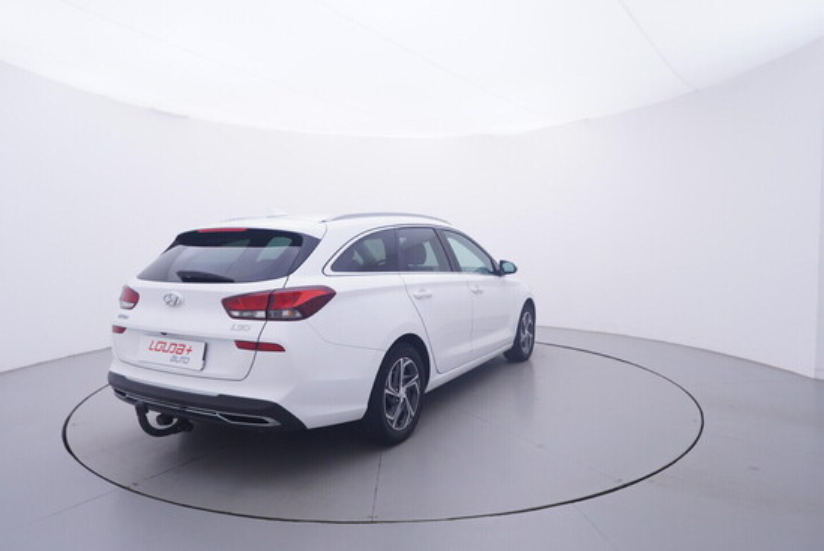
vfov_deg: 56.2
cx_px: 412
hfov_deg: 77.3
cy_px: 276
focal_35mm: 22
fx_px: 515
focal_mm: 15
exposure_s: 1/80
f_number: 5
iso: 200
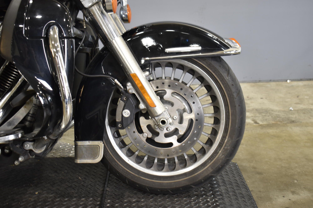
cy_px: 104
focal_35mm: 46
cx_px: 156
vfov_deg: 28.9
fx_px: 404
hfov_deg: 42.3
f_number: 4.2
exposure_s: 1/15
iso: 400
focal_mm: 31
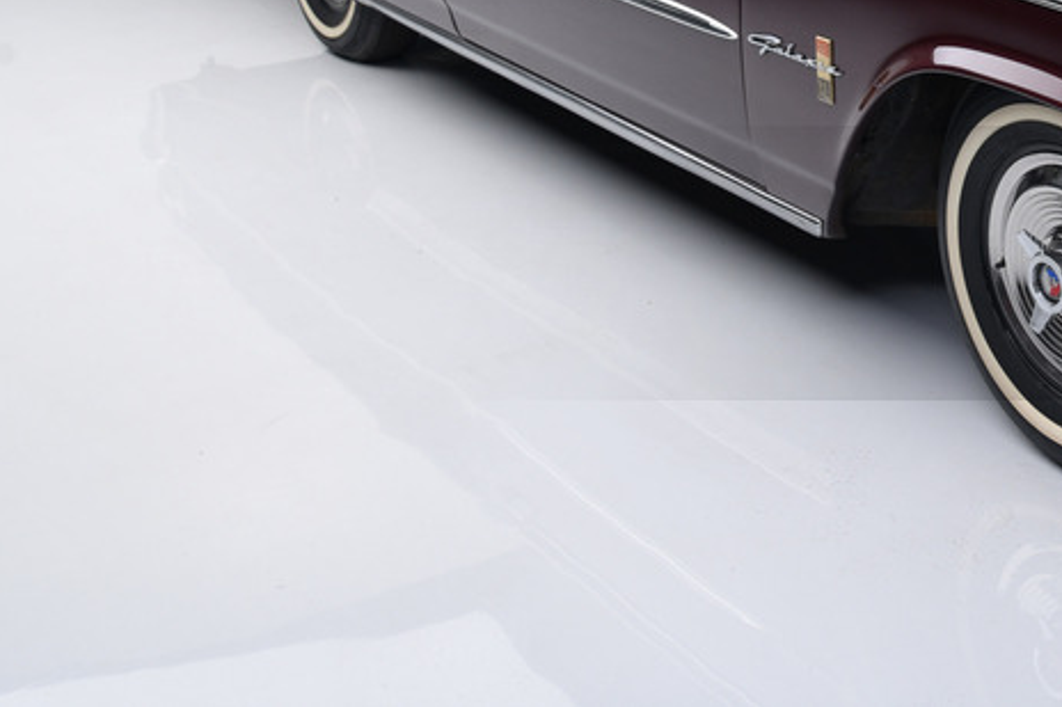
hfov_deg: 27.5
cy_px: -54
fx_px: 2035
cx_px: 1067
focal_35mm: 69
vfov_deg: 19.0
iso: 200
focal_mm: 32
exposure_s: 1/250
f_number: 8
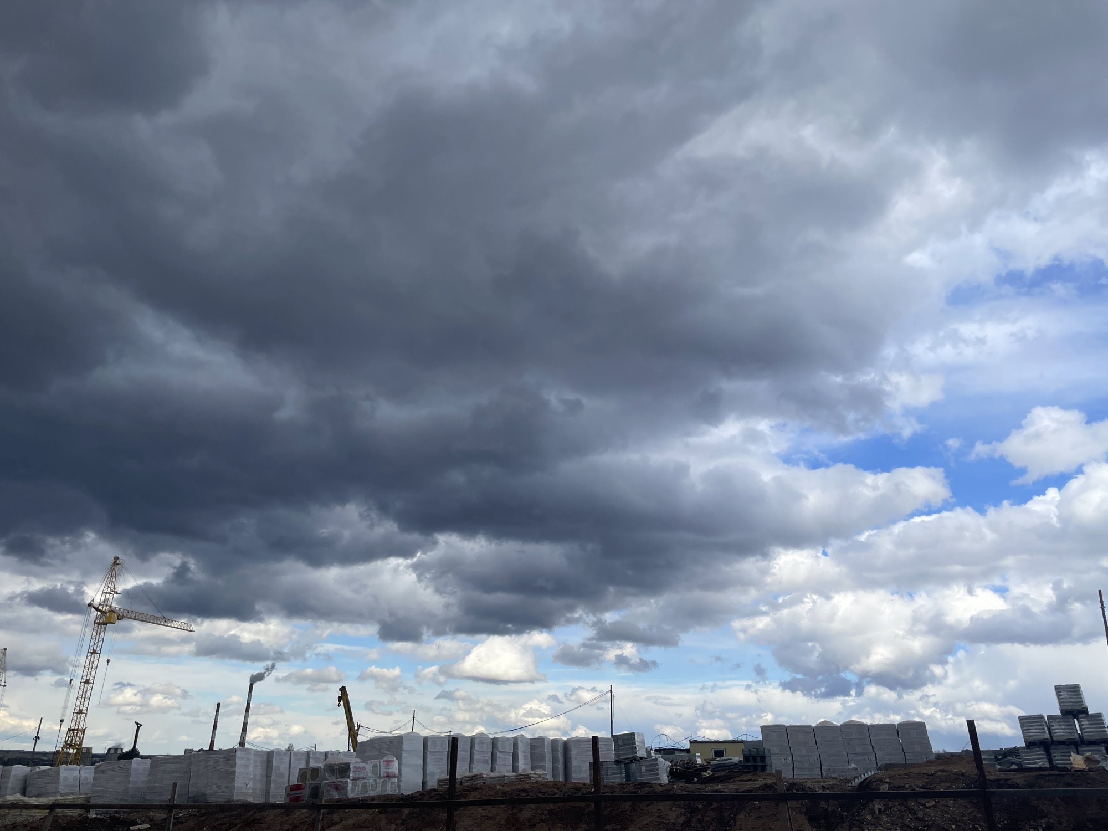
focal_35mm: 26
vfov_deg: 53.1
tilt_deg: +21.3
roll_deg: -1.0
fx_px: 832
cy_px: 416
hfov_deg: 67.3
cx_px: 554
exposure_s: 1/3731
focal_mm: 4.2
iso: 32
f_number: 1.6
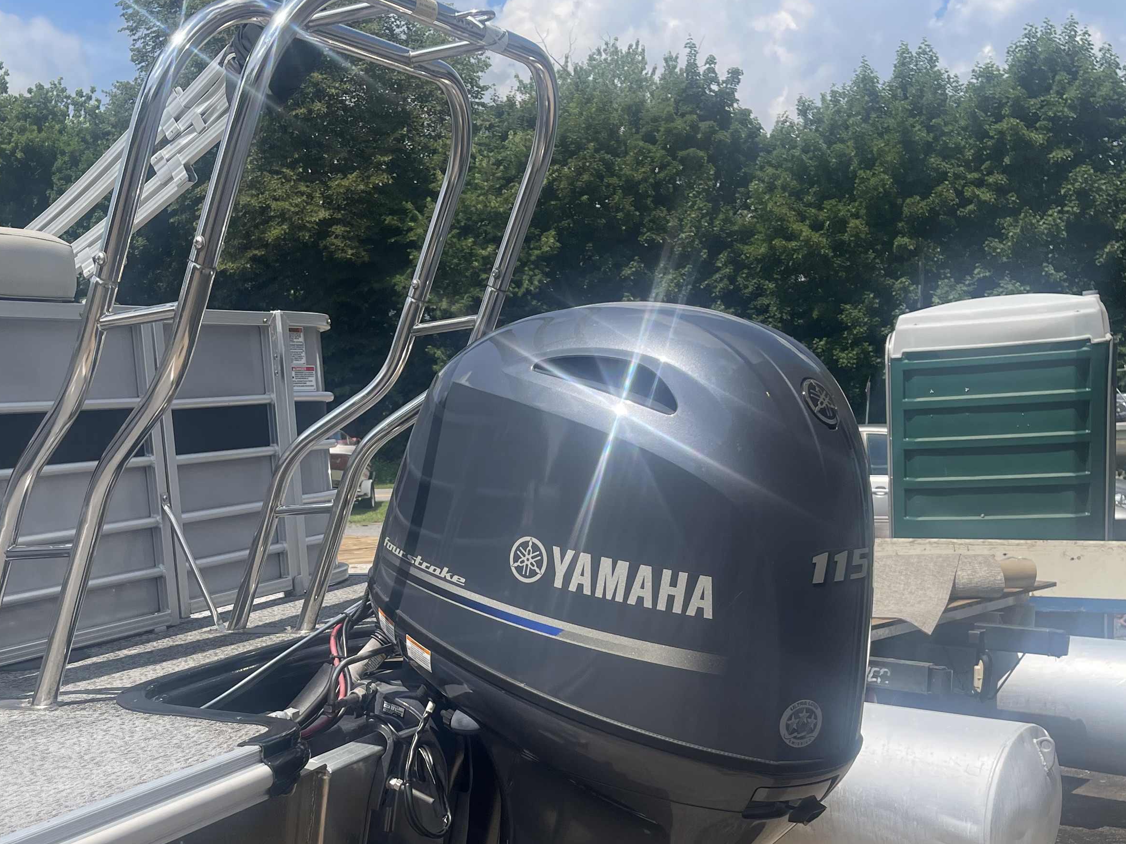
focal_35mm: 43
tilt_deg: -6.1
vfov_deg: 33.0
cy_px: 629
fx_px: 1399
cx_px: 393
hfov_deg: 43.4
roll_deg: +2.1
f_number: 1.6
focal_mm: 5.1
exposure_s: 1/2660
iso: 32
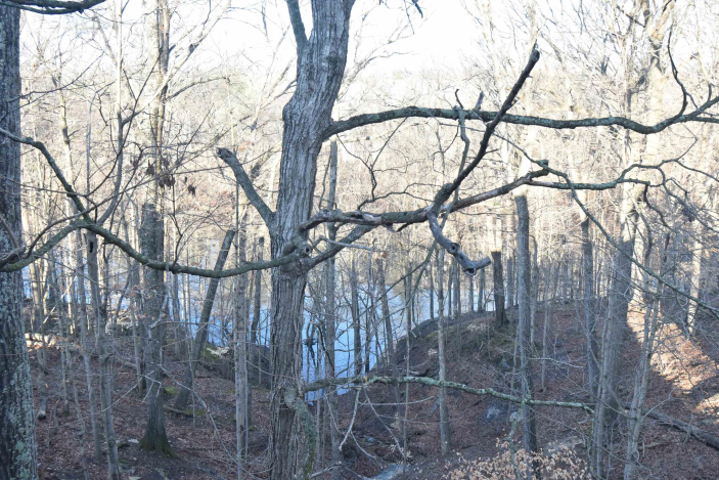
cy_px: 255
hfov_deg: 58.7
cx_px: 355
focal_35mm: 32
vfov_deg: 41.1
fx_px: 639
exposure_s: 1/100
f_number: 7.1
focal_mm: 20
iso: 400
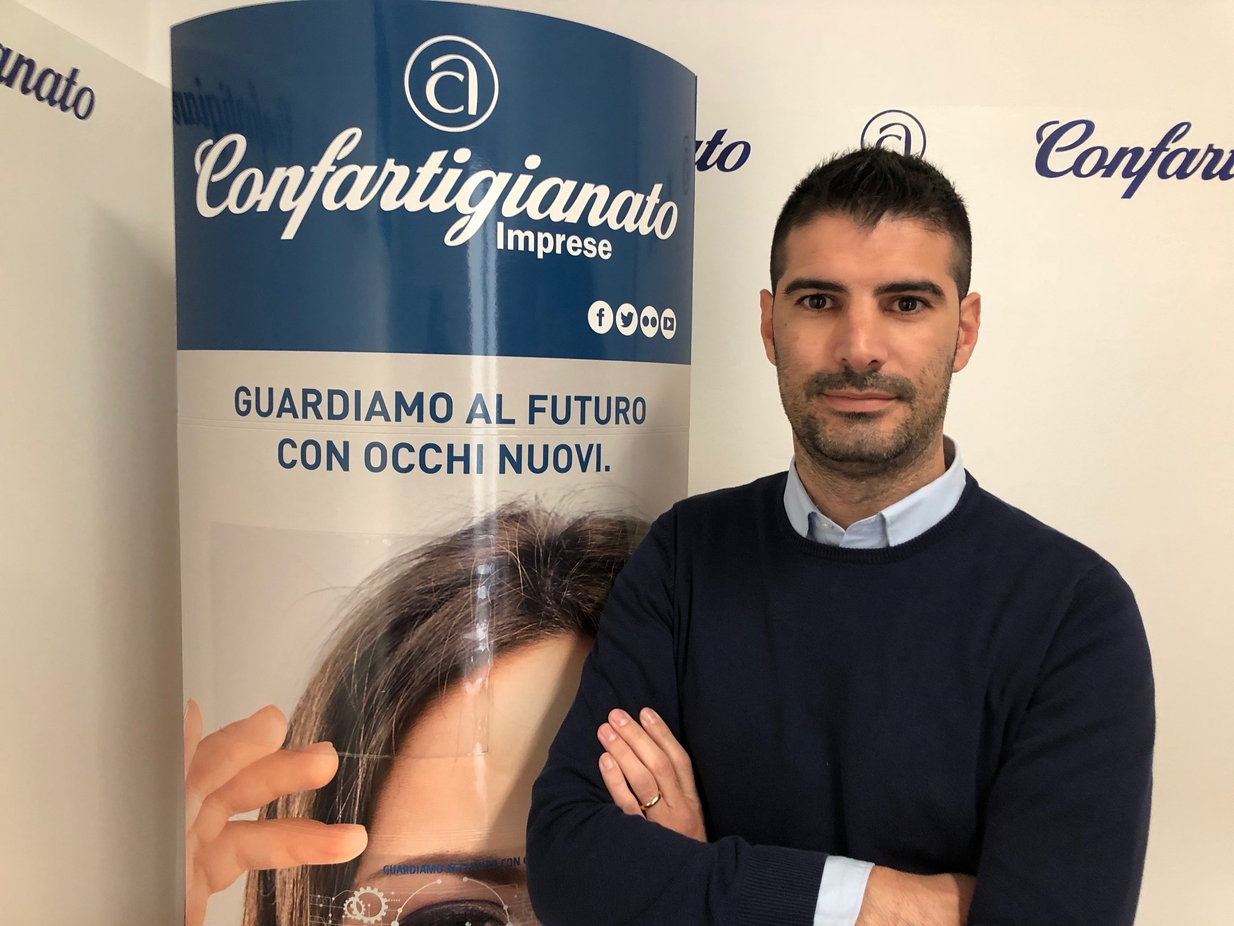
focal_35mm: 29
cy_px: 463
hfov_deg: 61.7
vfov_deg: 48.2
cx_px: 617
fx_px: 1034
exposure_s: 1/17
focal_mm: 3.99
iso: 64
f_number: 1.8
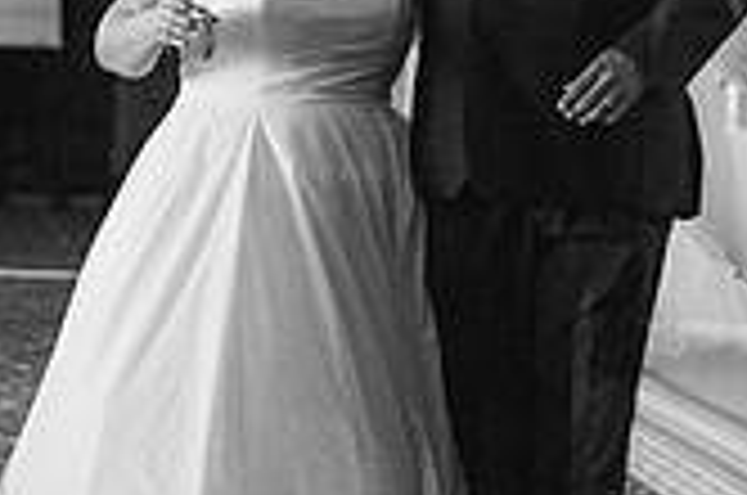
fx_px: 3624
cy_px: -140
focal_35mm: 175
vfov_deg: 7.7
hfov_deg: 11.8
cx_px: 328
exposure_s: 1/1250
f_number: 1.8
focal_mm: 50
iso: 6400
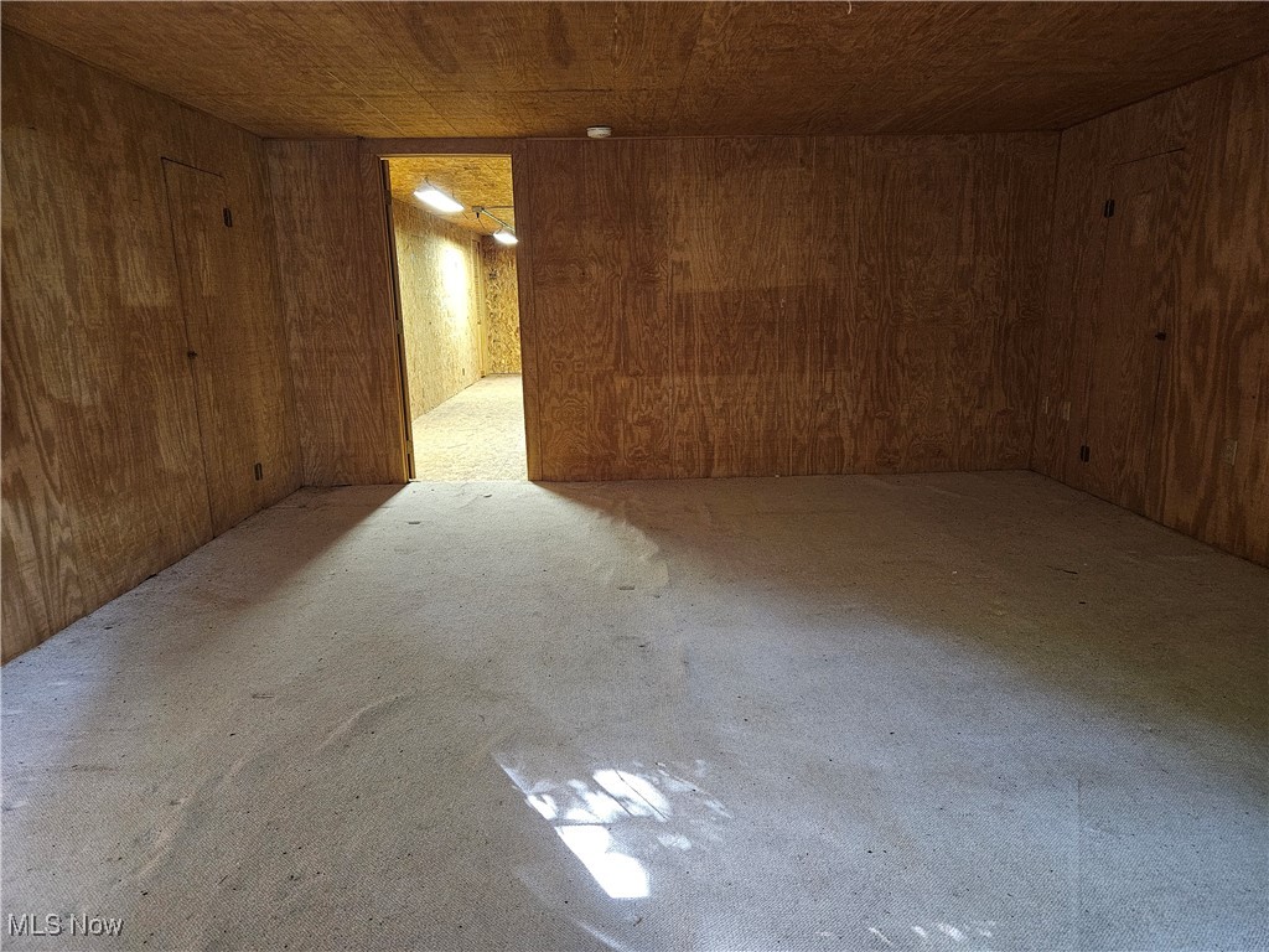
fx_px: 843
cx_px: 634
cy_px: 476
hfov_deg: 73.9
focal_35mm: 23
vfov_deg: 58.9
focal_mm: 5.4
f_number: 1.8
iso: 640
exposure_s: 1/30
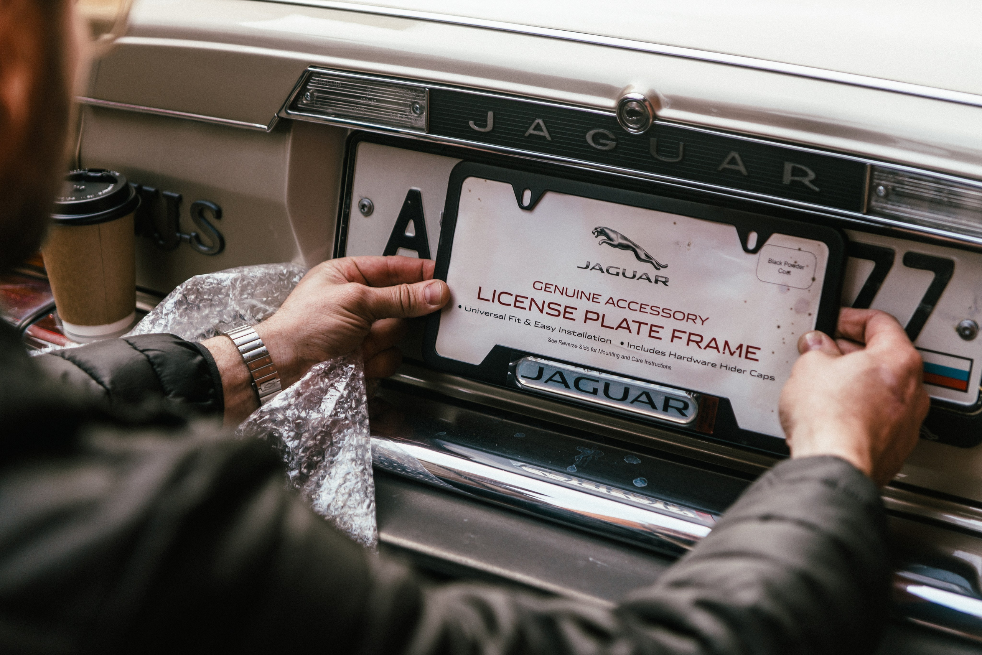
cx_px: 491
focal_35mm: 71
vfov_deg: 19.2
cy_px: 328
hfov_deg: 28.4
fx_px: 1940
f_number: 2.8
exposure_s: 1/80
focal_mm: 70
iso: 100
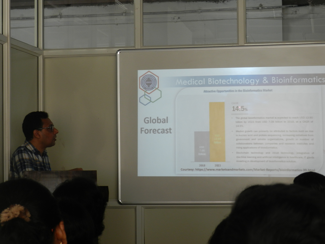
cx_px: 162
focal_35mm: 100
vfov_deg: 14.8
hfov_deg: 19.6
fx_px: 939
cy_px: 122
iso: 160
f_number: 4.6
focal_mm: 17.7
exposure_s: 1/60
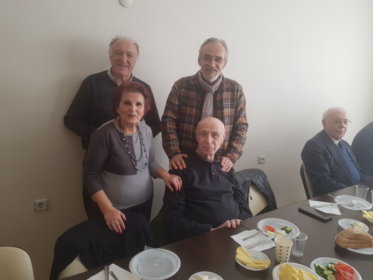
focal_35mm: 26
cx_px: 186
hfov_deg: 67.3
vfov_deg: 53.1
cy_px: 140
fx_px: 280
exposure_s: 1/100
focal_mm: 4.2
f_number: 1.7
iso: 50
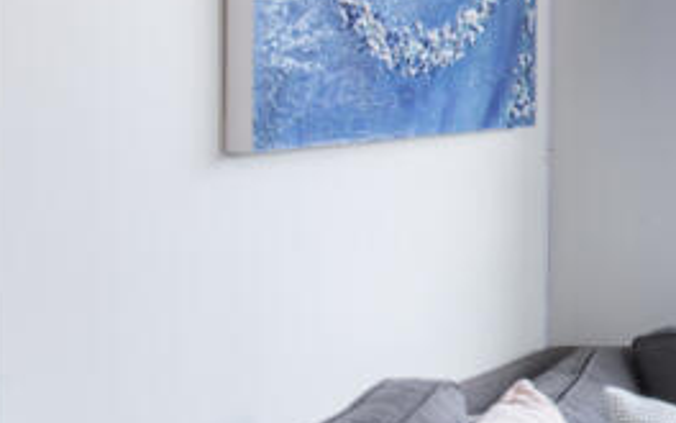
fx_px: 1750
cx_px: 1214
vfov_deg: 13.7
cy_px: 142
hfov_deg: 17.7
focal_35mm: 95
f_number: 11
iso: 200
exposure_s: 1/1.25
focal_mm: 24
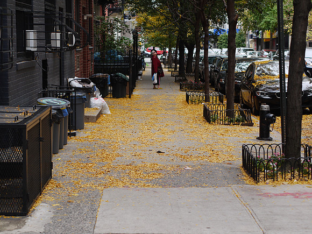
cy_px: 117
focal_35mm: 90
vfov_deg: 16.4
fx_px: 811
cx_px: 156
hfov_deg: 21.8
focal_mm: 45
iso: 100
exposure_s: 1/125
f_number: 2.5
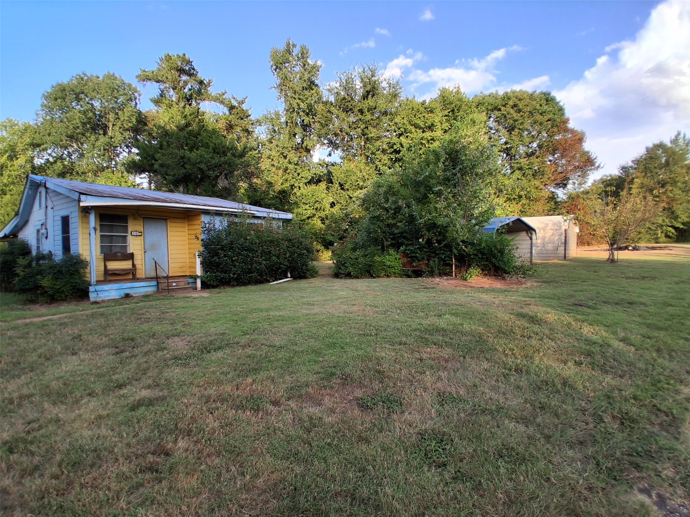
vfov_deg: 74.7
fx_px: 339
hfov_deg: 91.0
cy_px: 258
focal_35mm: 17
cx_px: 345
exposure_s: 1/367
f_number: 2.2
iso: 50
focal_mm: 1.4
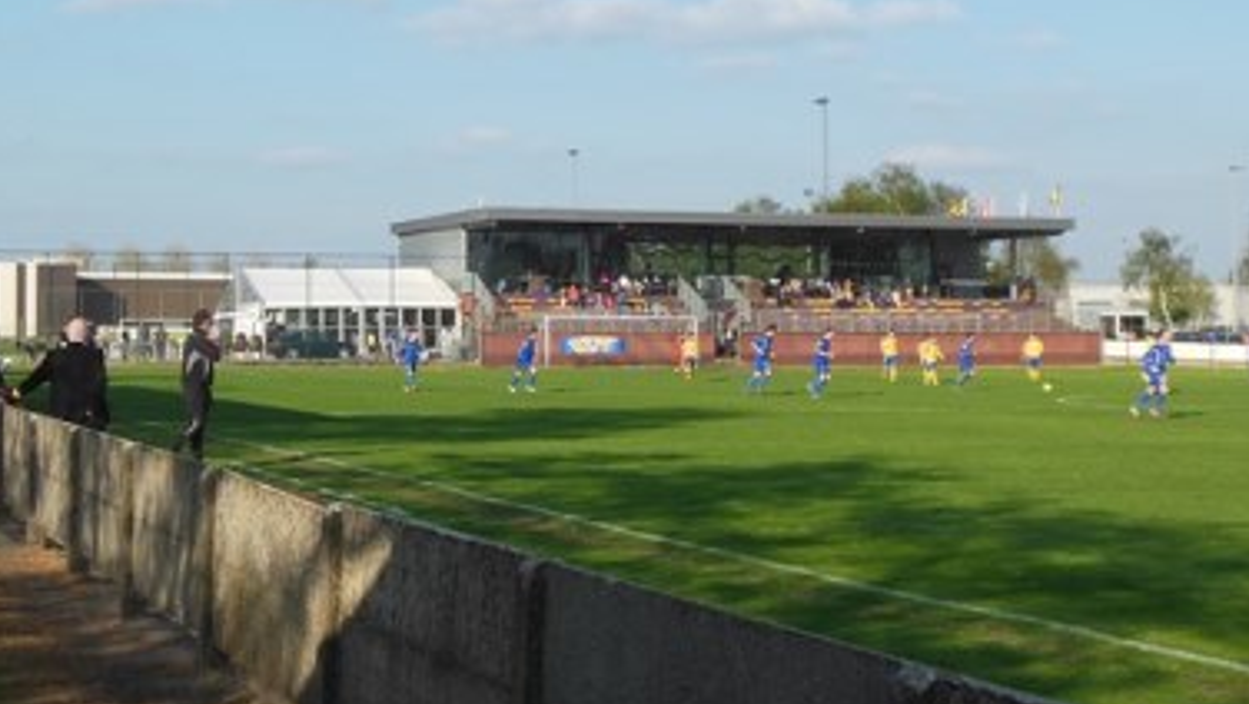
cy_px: 282
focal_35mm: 66
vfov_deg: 18.3
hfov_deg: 31.6
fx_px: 2187
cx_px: 392
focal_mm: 6.8
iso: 125
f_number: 3.6
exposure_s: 1/1000
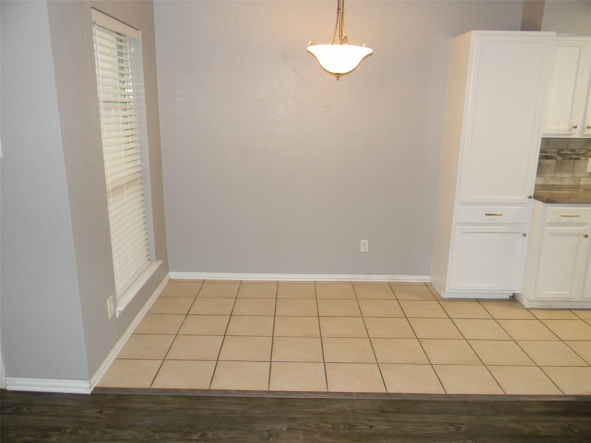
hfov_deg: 63.4
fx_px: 478
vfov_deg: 49.7
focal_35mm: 28
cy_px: 222
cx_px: 296
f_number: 3.5
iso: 200
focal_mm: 5
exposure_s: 1/29
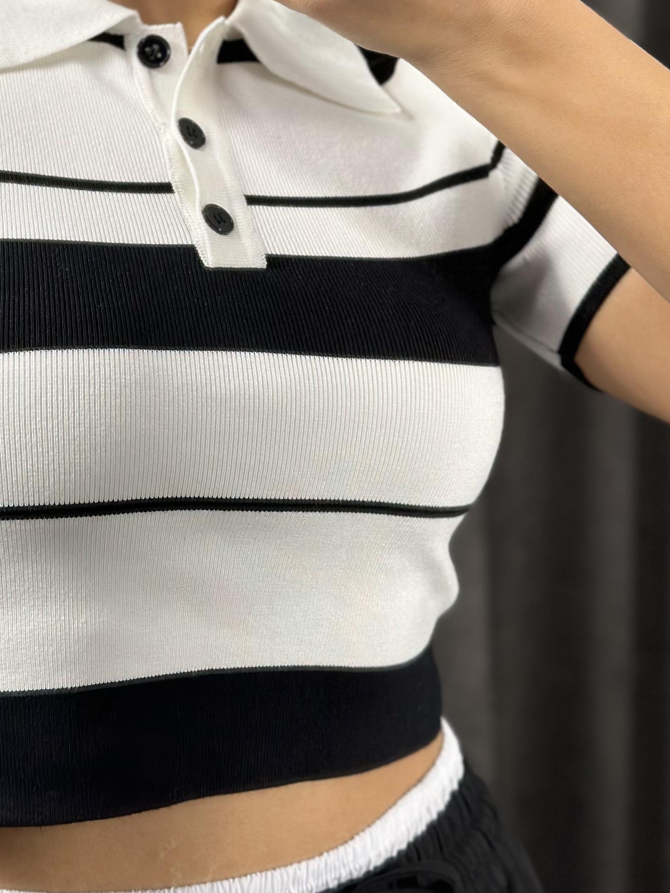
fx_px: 2349
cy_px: 149
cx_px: 87
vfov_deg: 21.2
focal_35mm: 91
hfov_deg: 16.1
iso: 80
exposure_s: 1/100
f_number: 1.78
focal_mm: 6.86
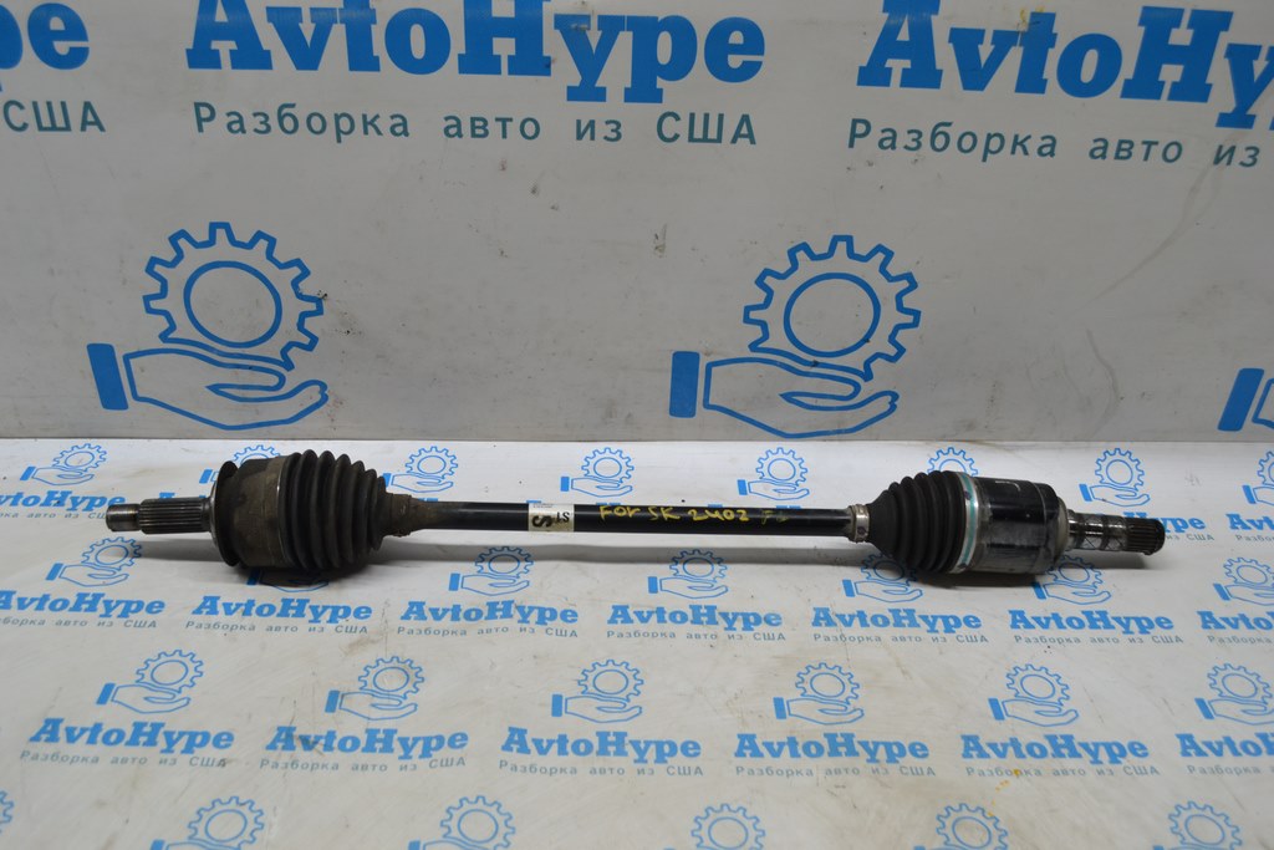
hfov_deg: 57.2
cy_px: 425
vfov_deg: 40.0
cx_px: 637
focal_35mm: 33
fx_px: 1168
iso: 400
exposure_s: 1/100
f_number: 5
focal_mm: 22
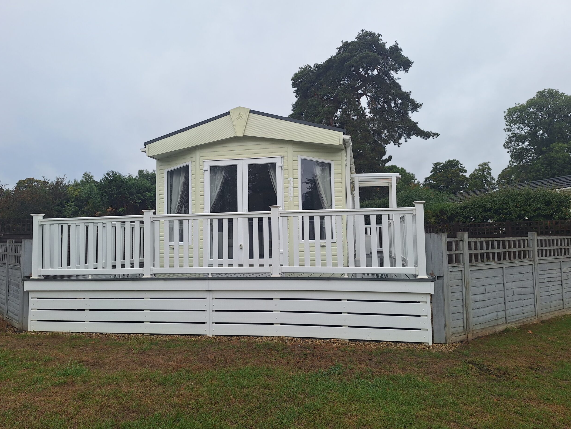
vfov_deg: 56.8
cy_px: 212
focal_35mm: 24
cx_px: 285
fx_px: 396
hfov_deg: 71.6
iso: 40
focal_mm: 5.54
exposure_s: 1/1172
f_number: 1.8
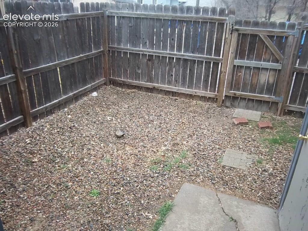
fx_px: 249
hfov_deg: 63.4
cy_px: 116
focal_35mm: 28
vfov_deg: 49.7
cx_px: 154
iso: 64
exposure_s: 1/80
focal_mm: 5.1
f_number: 3.5
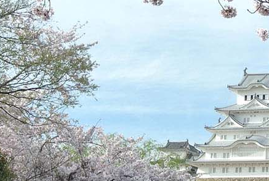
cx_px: 276
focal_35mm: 175
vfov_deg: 7.8
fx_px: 1310
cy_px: 170
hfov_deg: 11.6
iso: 400
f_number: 9
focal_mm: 18.9
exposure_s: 1/320
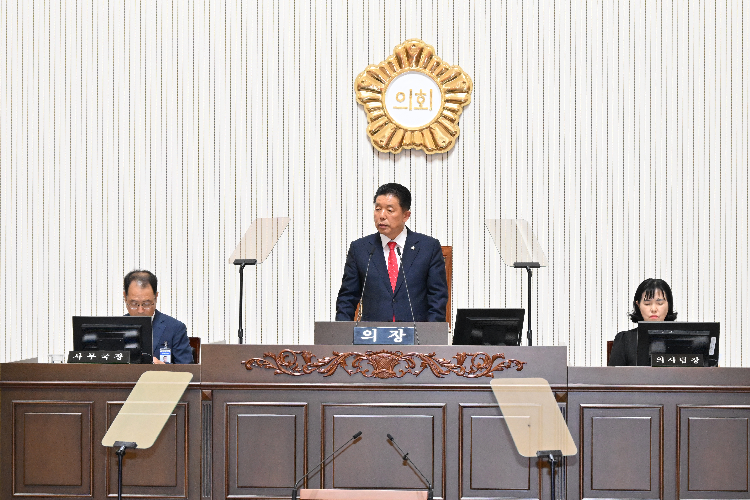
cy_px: 250
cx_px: 375
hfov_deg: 16.9
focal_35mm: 121
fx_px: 2520
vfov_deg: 11.3
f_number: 6.3
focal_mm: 81
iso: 5000
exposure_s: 1/250
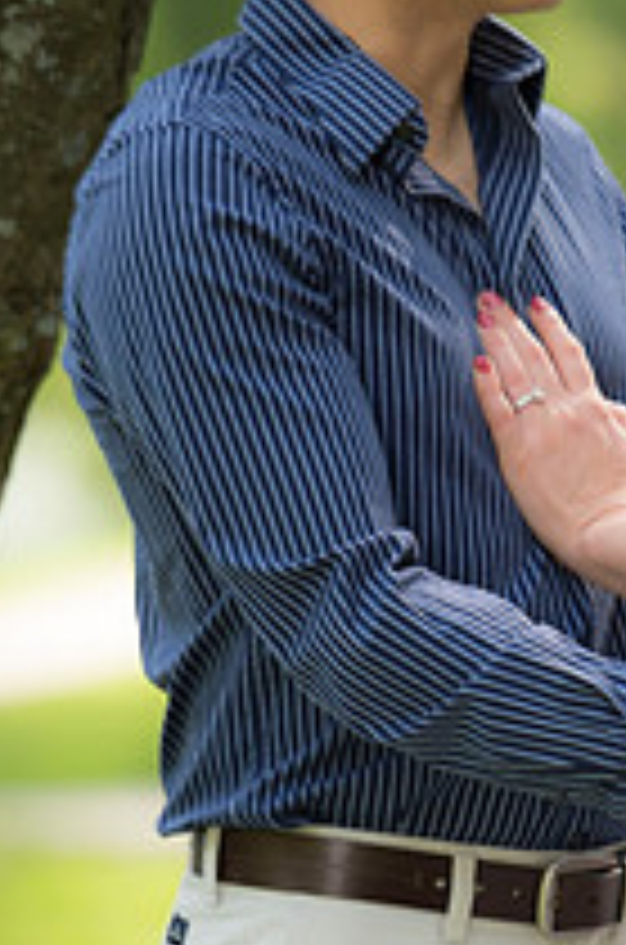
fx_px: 9567
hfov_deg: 3.7
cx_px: 664
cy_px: 459
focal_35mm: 365
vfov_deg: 5.7
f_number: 2.8
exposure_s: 1/250
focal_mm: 170
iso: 200
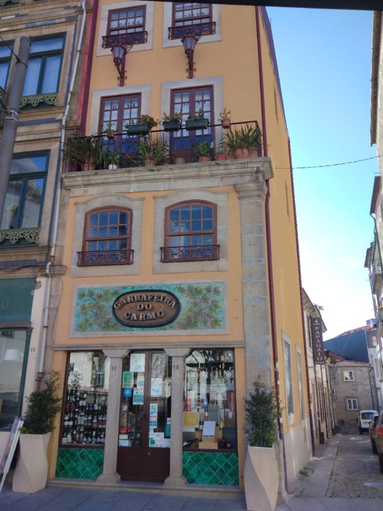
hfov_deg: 53.1
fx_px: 384
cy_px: 256
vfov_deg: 67.3
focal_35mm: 26
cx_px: 192
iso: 100
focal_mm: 3.6
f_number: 1.8
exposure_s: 1/837
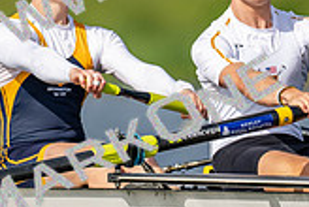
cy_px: 48
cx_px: 228
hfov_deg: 1.0
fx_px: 18221
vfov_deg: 0.7
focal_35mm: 2119
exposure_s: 1/2500
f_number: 4
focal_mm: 600
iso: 200
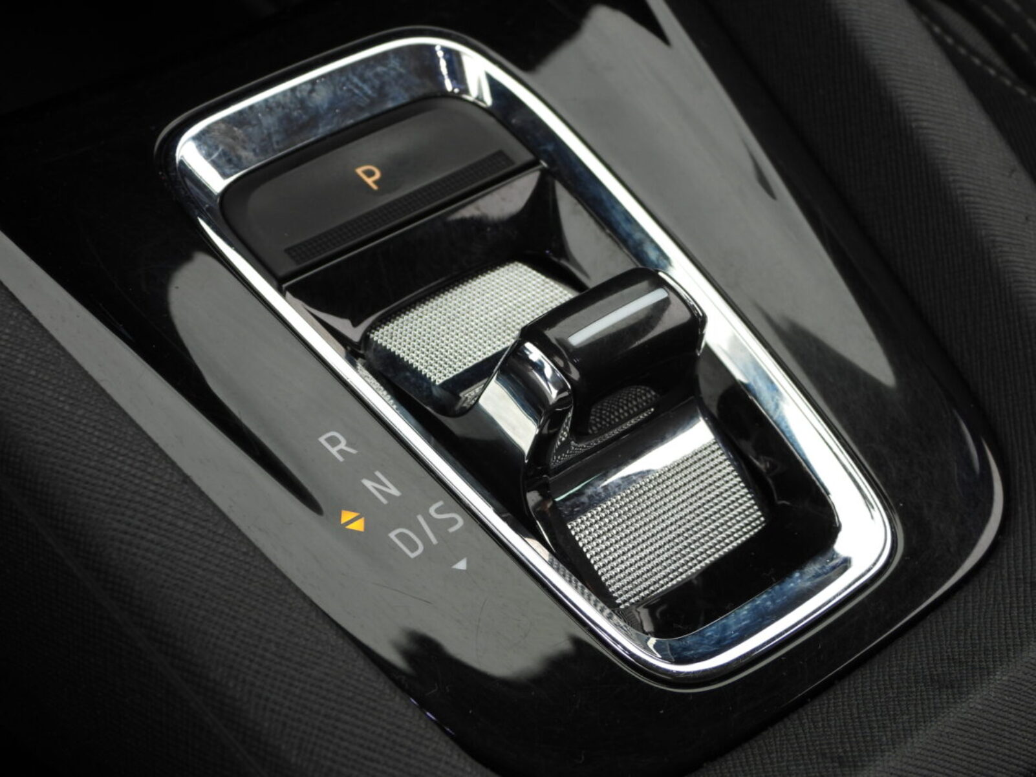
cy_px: 388
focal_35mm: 85
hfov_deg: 23.0
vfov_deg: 17.4
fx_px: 2544
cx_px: 518
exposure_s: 1/100
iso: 100
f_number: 3.5
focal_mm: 15.3
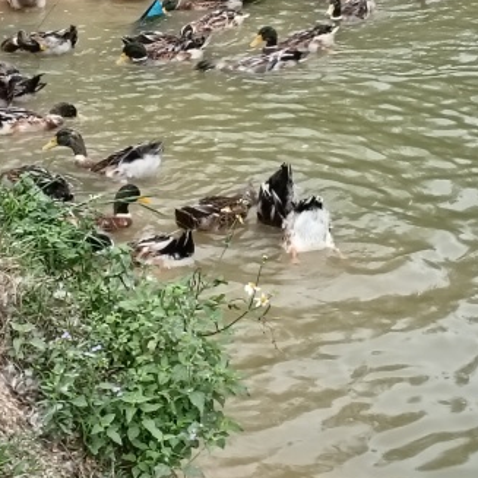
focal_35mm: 108
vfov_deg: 16.0
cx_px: 191
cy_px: 60
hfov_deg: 16.1
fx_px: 1687
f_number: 1.8
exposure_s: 1/33.3
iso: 134
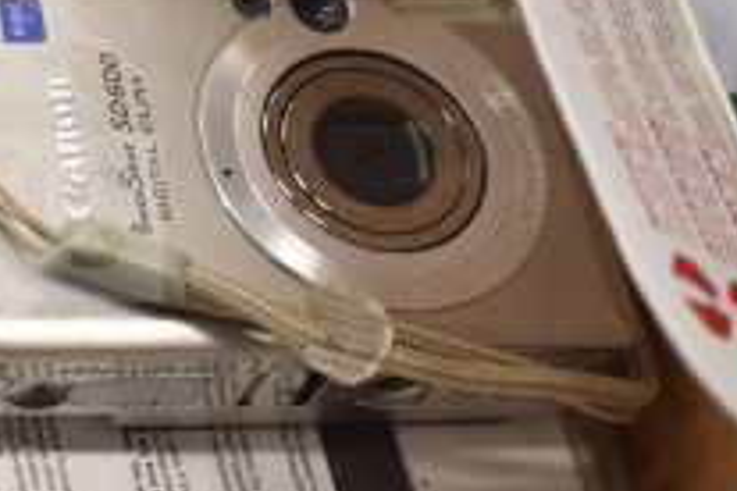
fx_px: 2538
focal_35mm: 124
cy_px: 20
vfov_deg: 11.0
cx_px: -239
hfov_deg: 15.7
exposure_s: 1/50
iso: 500
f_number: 4.2
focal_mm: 28
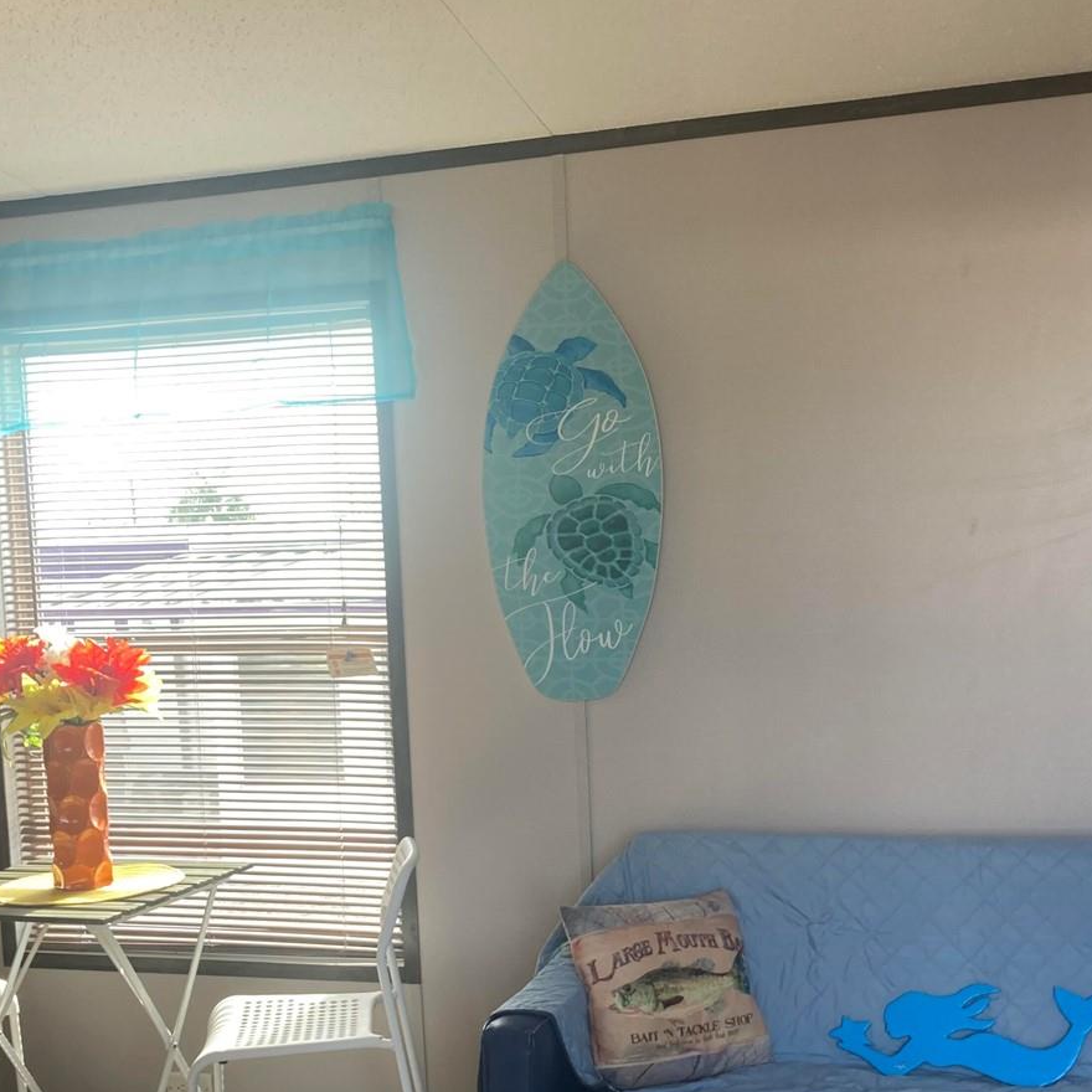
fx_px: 1606
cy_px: 697
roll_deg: +0.1
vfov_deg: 37.3
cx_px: 584
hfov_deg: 37.5
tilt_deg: -4.9
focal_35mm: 45
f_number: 1.8
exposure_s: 1/120
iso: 40
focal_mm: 3.99
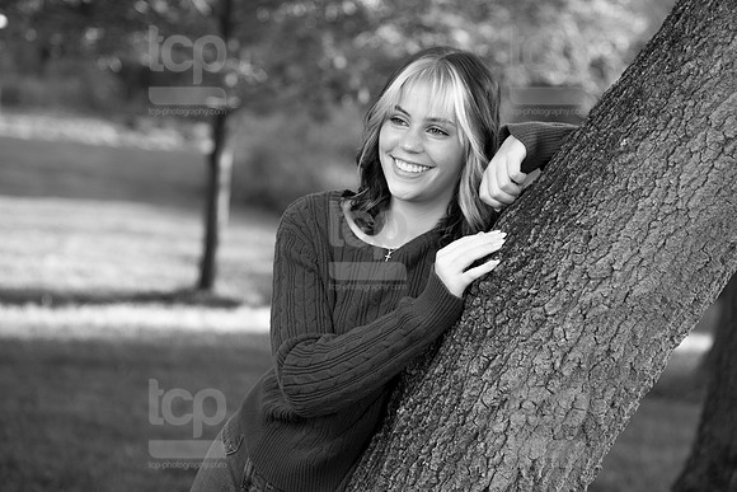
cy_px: 226
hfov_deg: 16.0
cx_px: 399
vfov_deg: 10.7
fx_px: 2622
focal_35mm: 128
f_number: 4.5
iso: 250
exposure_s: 1/250
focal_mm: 105
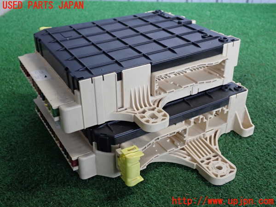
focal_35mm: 41
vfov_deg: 35.1
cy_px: 104
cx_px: 138
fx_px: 327
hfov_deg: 45.8
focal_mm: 7.31
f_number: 2.8
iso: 400
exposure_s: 1/40
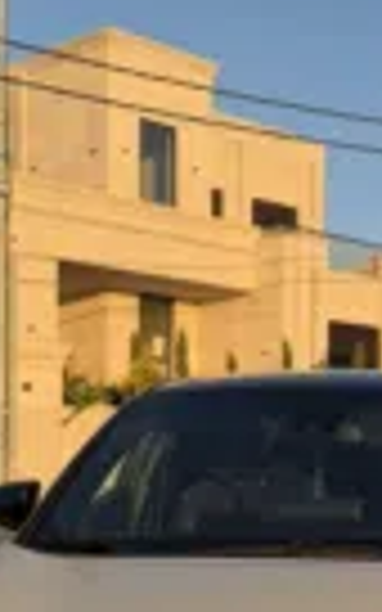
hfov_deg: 17.2
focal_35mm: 75
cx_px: 324
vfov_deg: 27.2
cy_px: 450
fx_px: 1249
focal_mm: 6.76
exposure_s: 1/2169
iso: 80
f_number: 1.78
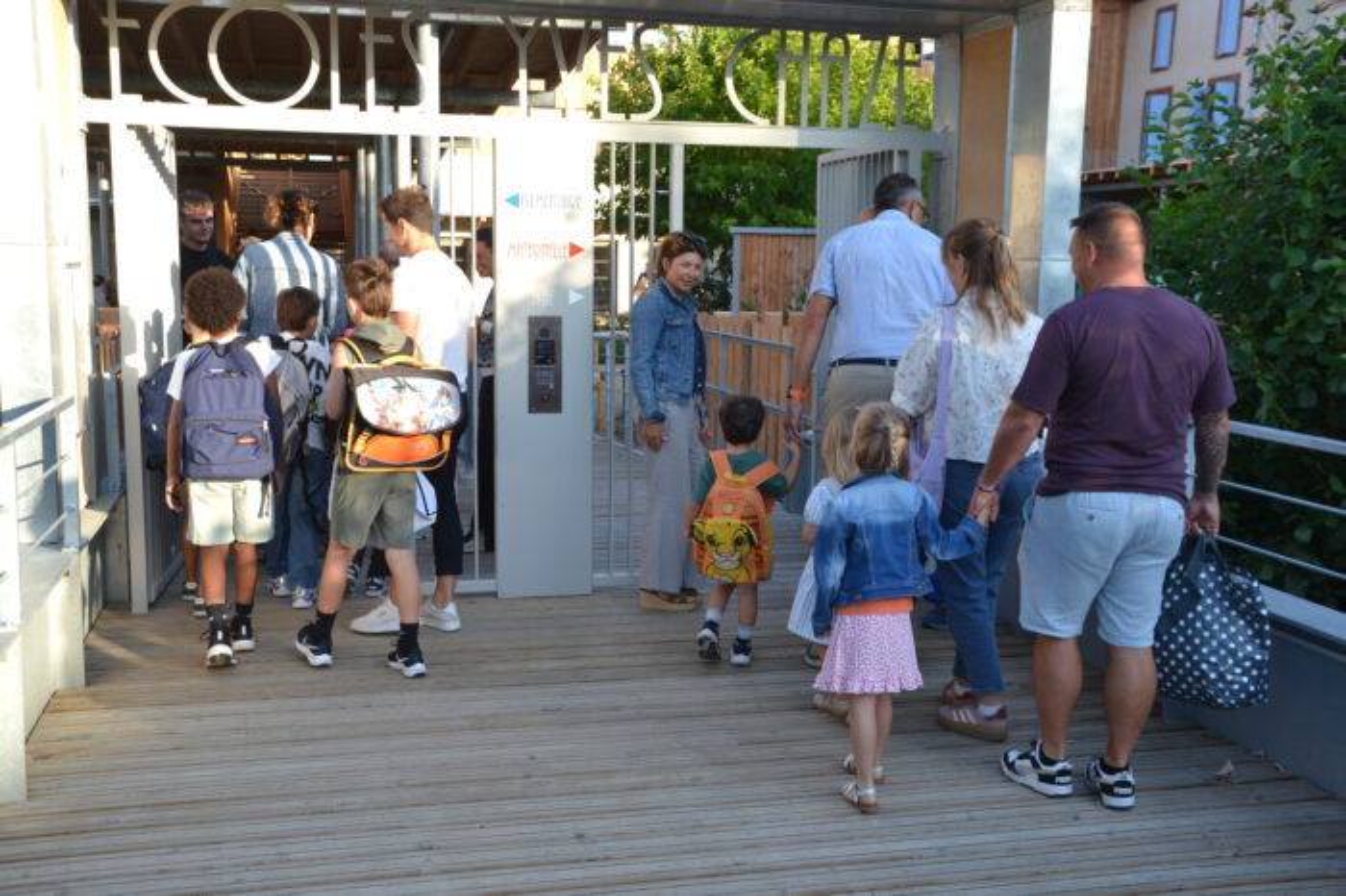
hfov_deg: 51.3
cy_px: 448
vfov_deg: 35.5
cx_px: 673
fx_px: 1401
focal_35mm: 38
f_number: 5.6
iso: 220
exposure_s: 1/125
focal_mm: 25
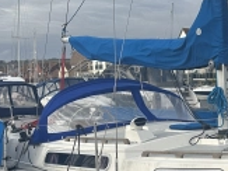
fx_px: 533
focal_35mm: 81
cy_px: 135
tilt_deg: -5.3
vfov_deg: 18.0
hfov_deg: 21.2
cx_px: 318
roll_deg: +0.2
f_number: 1.78
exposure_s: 1/3247
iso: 80
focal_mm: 6.86
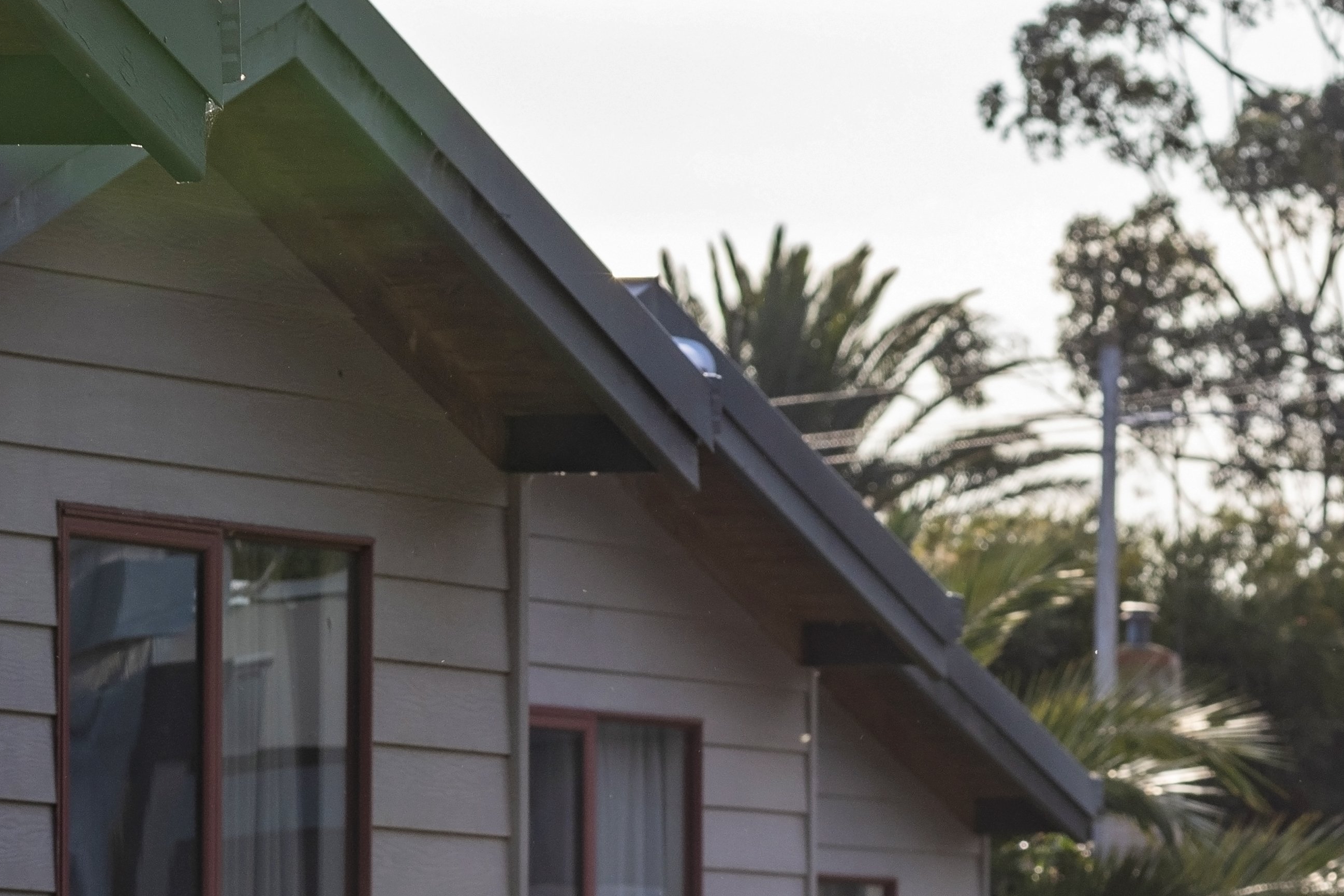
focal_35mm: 411
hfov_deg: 5.0
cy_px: 1081
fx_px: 15347
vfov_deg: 3.3
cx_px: 125
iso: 200
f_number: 9
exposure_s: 1/320
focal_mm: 145
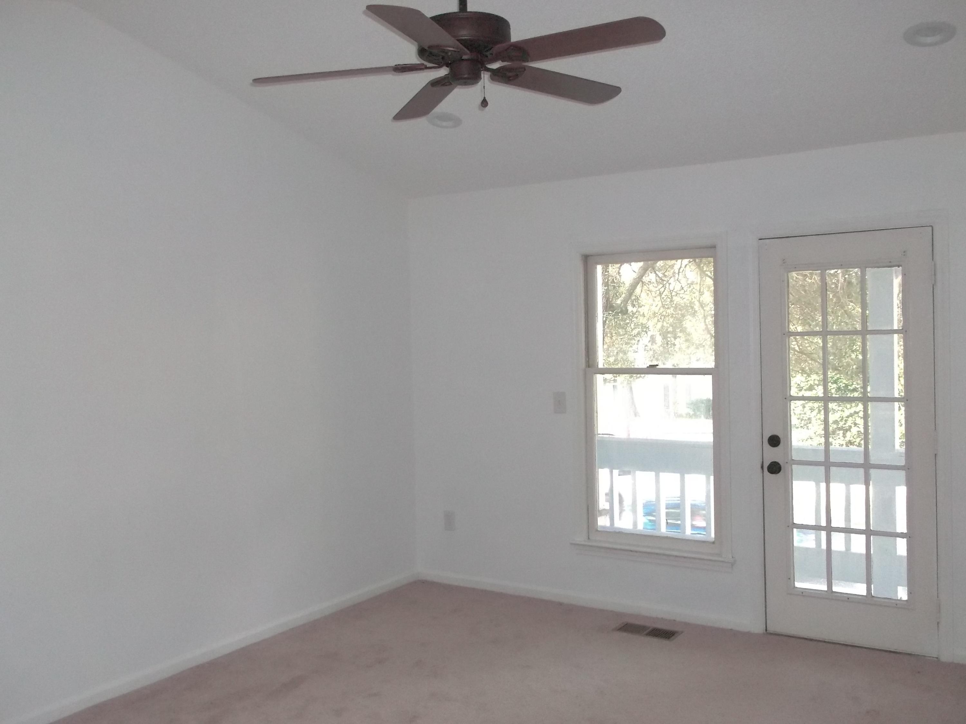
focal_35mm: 33
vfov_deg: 42.9
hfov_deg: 55.4
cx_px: 483
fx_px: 921
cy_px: 362
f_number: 3.3
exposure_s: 1/30
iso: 320
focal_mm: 5.9
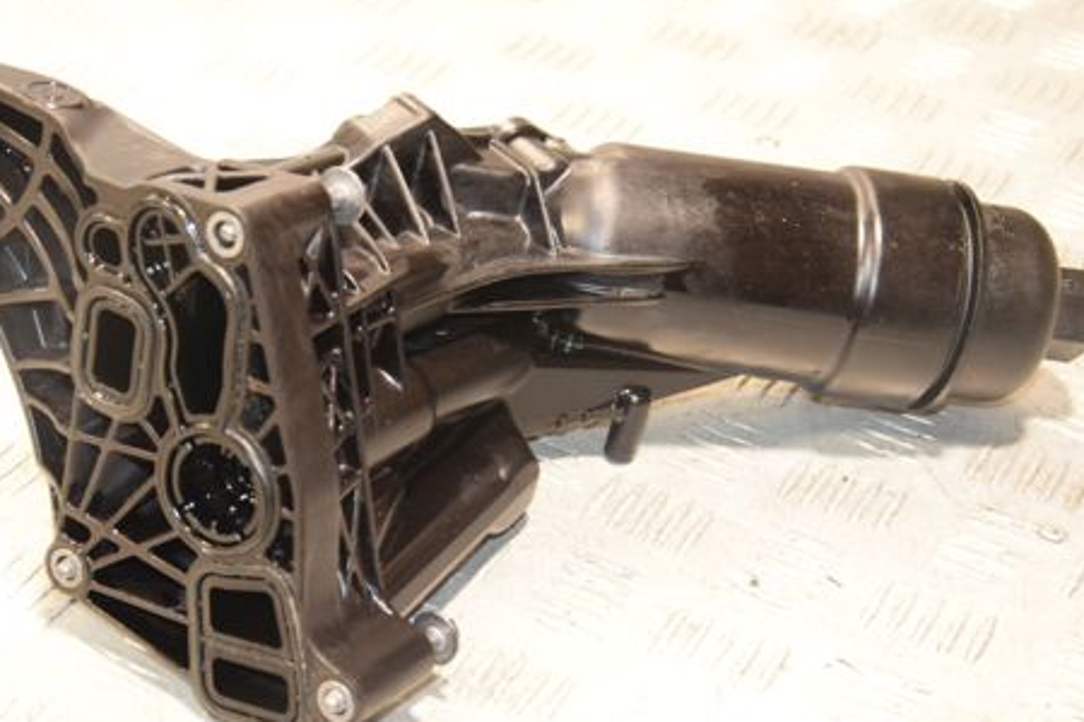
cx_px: 436
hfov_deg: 25.0
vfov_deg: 16.9
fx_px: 2439
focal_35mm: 81
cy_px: 342
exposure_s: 1/125
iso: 1600
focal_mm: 38
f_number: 5.6
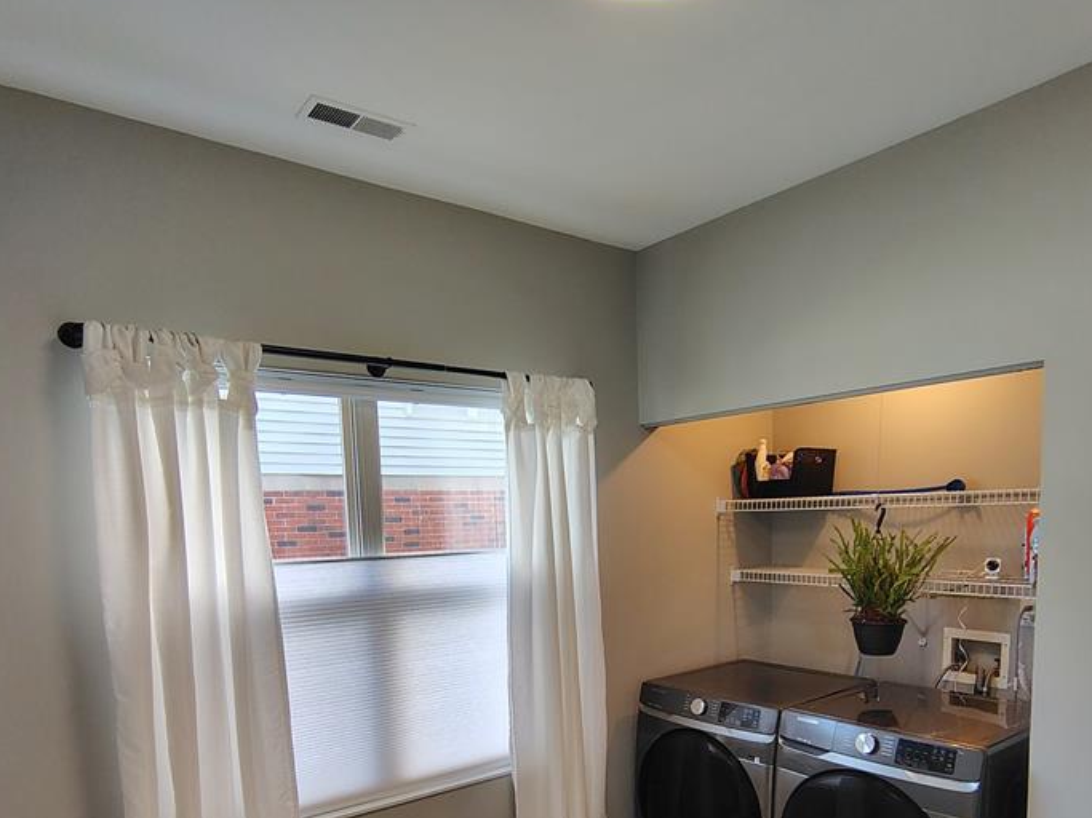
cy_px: 599
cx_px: 547
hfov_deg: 71.6
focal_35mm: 24
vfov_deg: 54.5
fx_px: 757
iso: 374
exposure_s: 1/60
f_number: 2.2
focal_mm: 2.13
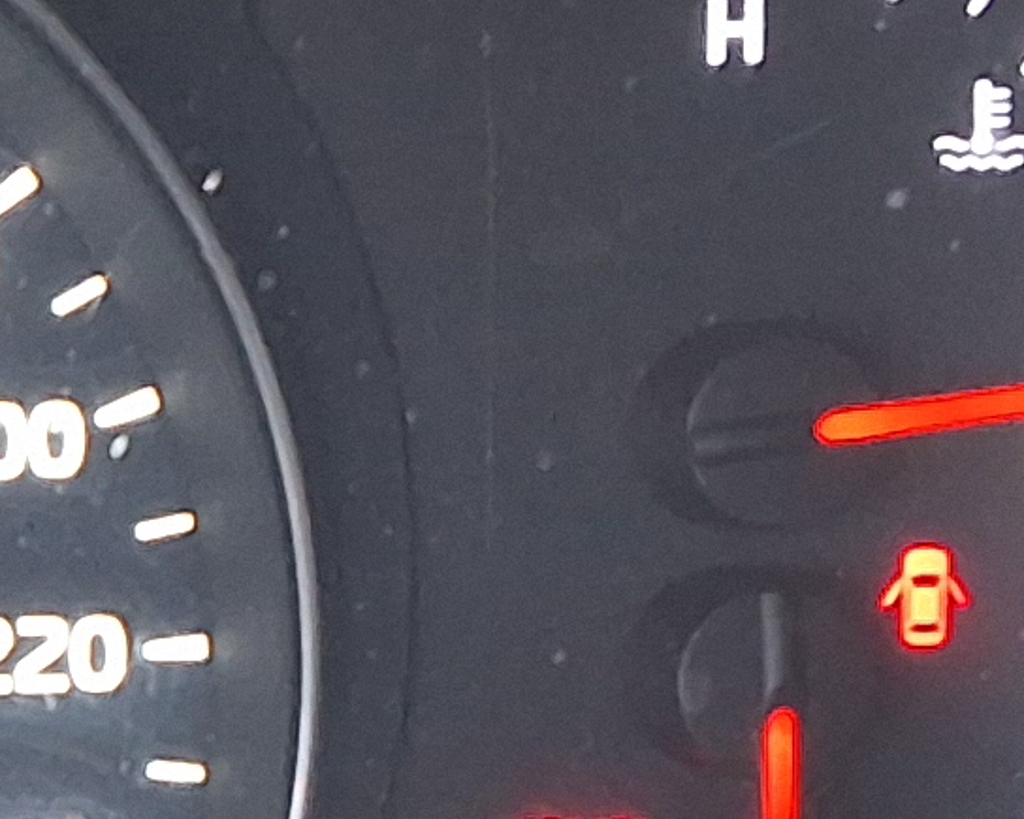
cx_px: -732
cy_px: 542
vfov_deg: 9.4
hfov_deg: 11.1
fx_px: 4969
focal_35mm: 164
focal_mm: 2.91
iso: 250
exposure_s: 1/24
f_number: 1.9
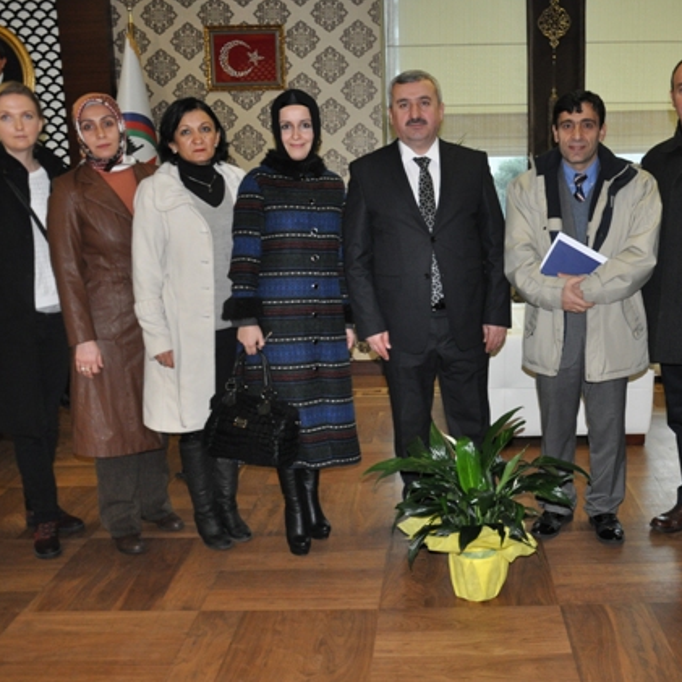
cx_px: 437
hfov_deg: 40.9
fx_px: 906
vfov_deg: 41.3
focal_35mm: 41
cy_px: 343
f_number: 3.8
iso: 800
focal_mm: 21
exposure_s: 1/60
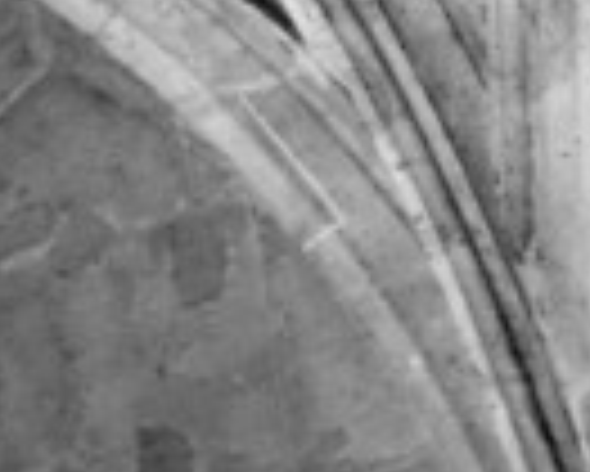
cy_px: 175
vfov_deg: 9.3
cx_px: -599
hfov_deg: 10.6
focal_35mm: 167
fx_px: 2918
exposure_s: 1/60
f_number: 3
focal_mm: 5
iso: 400
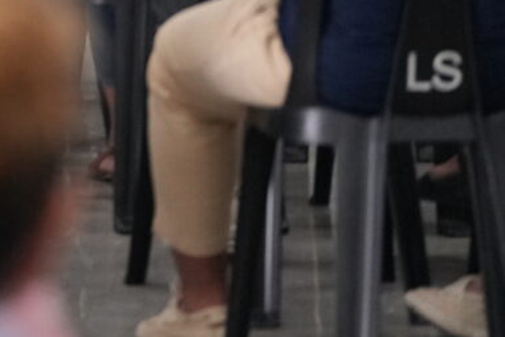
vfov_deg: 3.0
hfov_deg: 4.4
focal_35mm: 454
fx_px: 6368
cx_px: -725
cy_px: -454
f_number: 2.8
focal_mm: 90
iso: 2500
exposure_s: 1/200
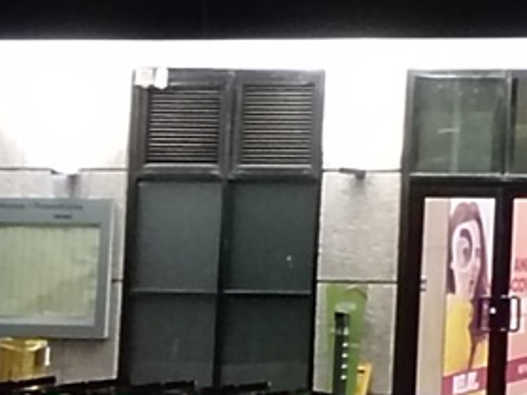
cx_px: 1521
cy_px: -246
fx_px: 4124
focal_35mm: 271
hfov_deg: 6.7
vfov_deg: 5.4
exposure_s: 1/30
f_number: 1.9
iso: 1870
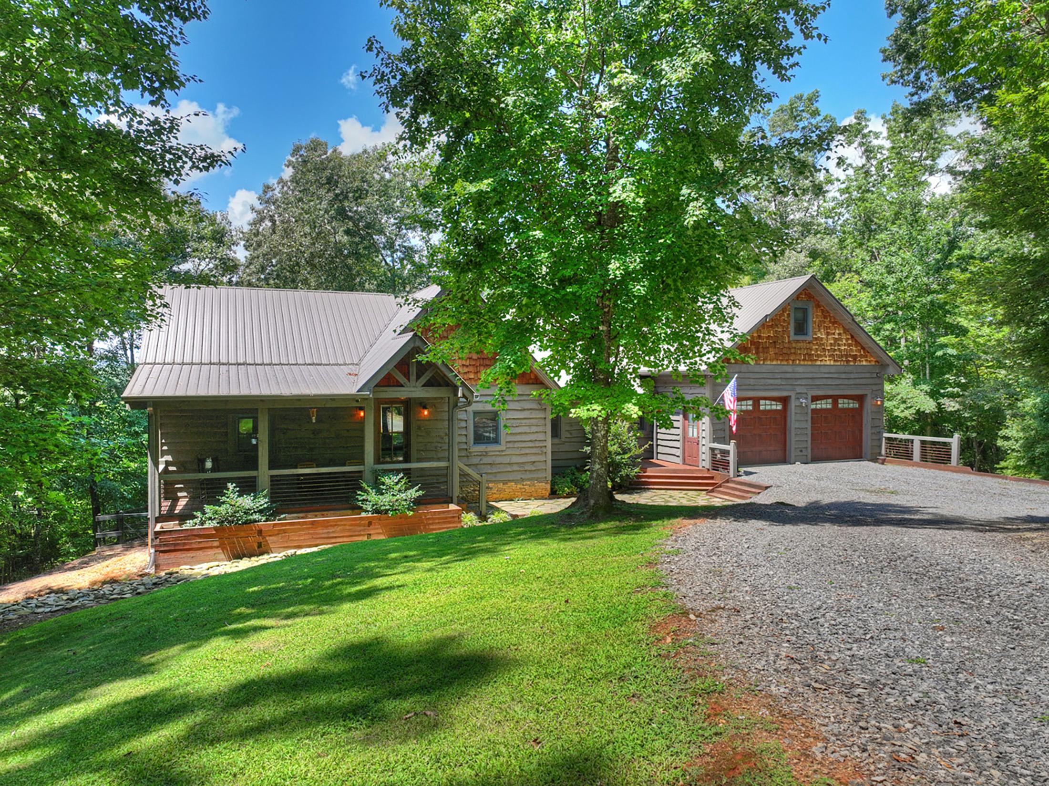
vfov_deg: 56.8
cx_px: 524
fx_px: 727
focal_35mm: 24
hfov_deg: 71.6
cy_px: 393
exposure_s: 1/2000
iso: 130
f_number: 2.8
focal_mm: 12.3
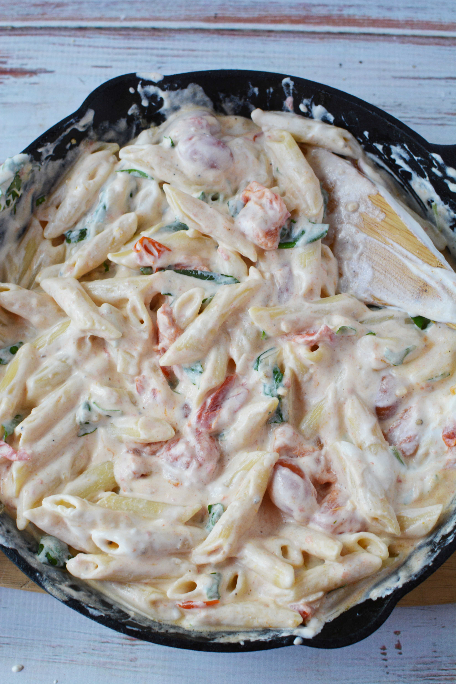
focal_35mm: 52
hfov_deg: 25.8
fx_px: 997
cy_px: 342
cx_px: 228
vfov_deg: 37.9
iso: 360
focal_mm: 35
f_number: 5.6
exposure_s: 1/125
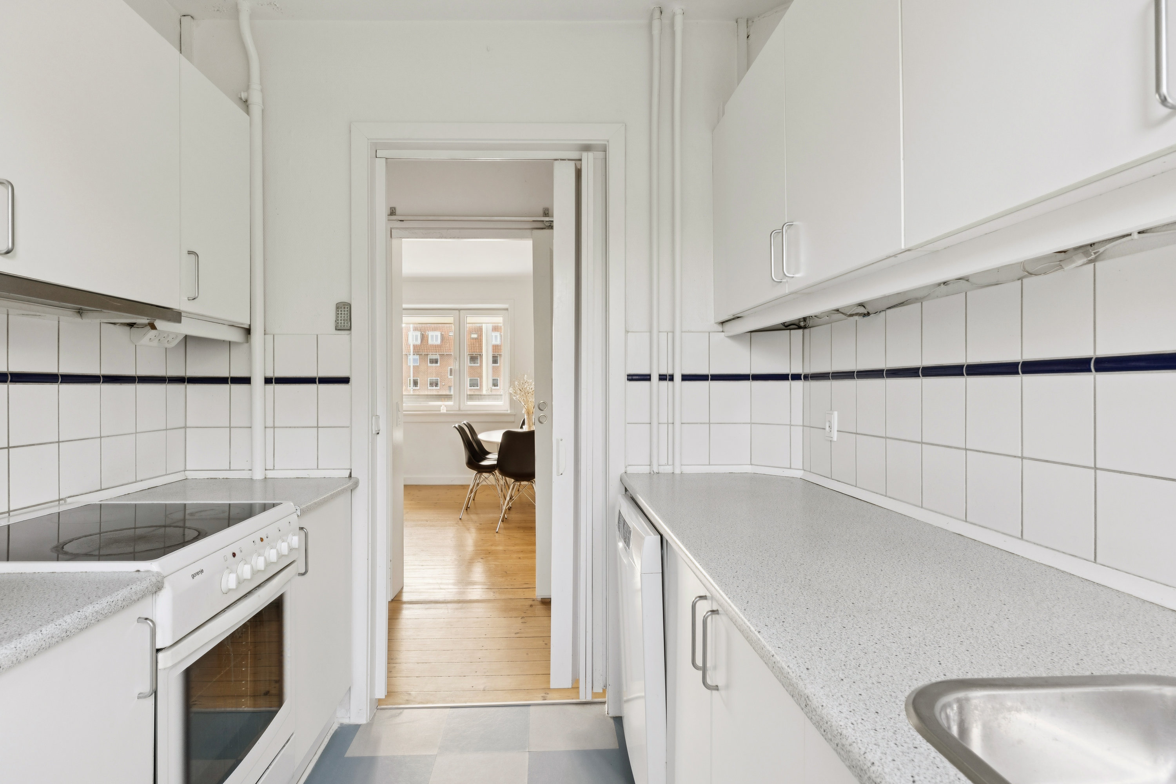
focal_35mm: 20
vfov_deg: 63.2
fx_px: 637
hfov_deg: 85.4
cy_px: 392
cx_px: 588
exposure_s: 1/20
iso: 200
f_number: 8
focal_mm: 13
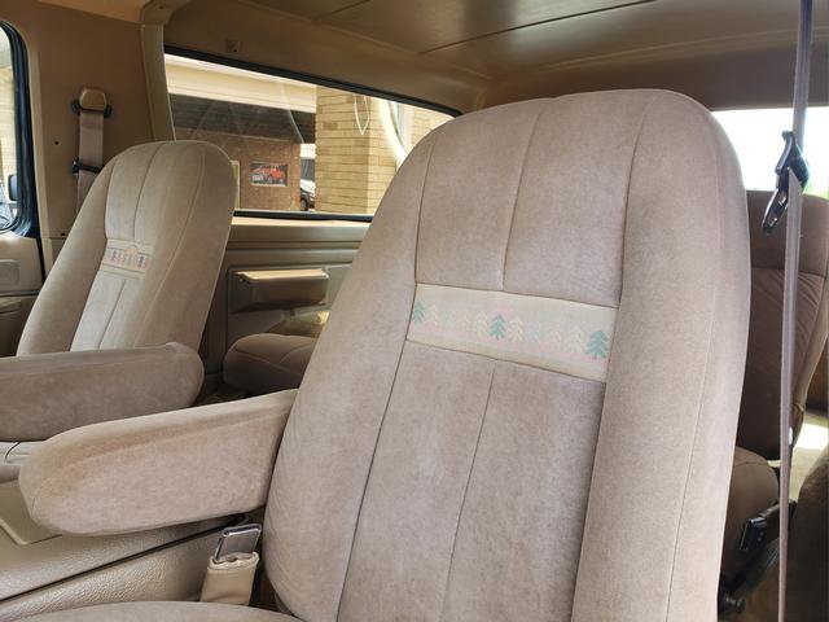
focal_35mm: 26
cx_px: 414
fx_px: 623
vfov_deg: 53.1
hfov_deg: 67.3
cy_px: 311
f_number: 2.4
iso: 64
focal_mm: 4.3
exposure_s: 1/120
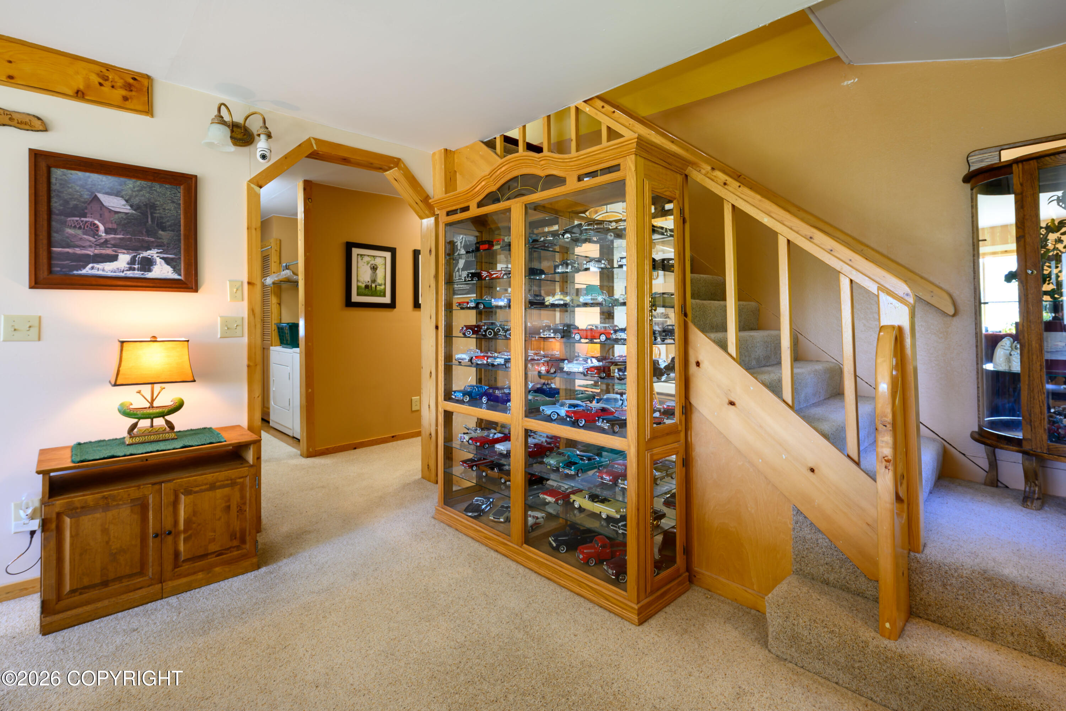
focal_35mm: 16
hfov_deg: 96.7
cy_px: 356
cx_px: 533
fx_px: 474
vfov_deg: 73.7
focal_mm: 16
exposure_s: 1/2.5
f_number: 8
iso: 160
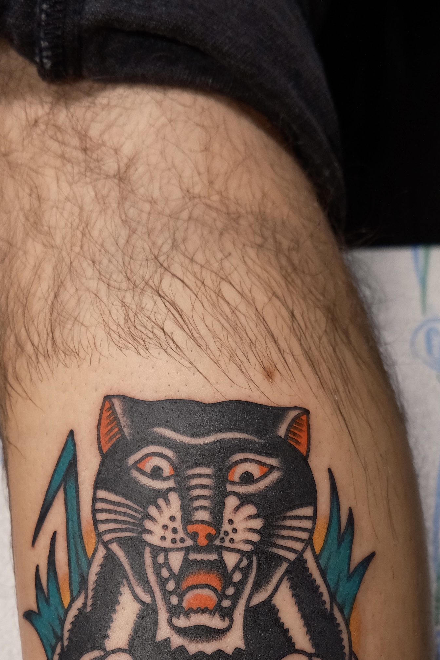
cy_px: 631
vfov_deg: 40.1
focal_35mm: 44
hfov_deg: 30.5
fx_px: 807
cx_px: 209
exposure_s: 1/100
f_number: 3.5
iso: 2000
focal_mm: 15.2
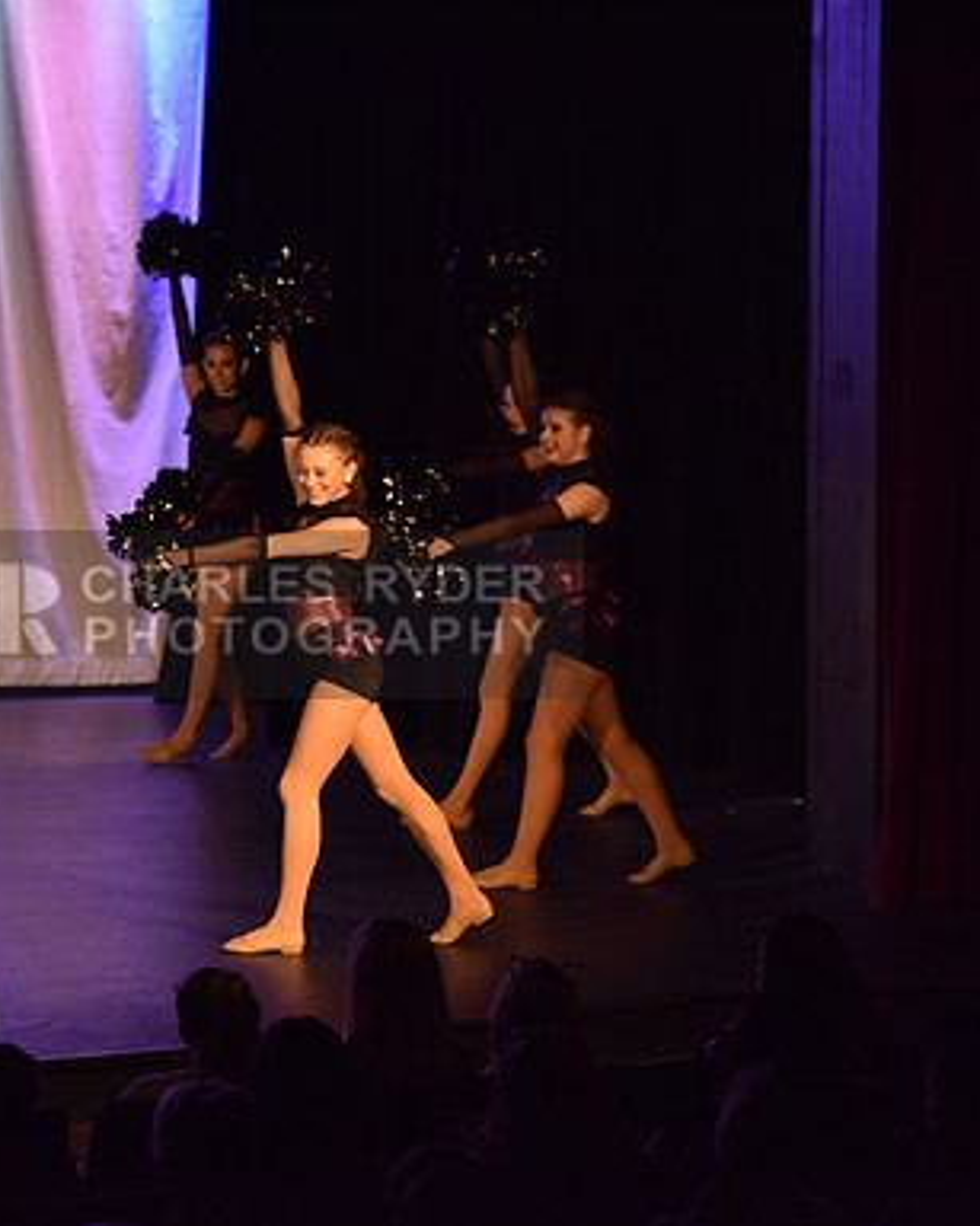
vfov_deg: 12.4
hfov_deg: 9.9
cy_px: 615
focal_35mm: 156
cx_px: 236
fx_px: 5658
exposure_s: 1/320
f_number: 4
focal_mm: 110
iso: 2000
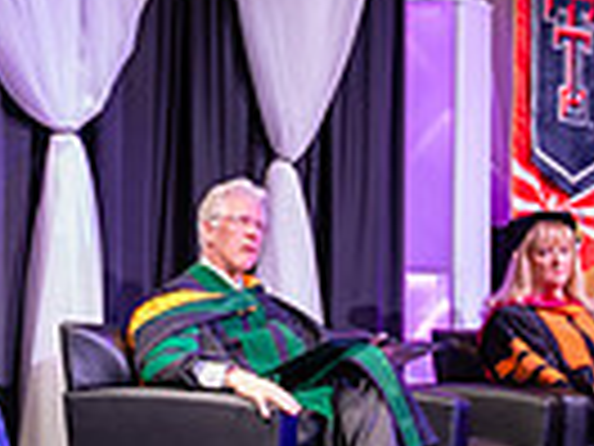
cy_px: 190
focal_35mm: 165
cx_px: 14
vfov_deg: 9.0
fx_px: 2831
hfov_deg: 11.9
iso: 640
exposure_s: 1/200
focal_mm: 36
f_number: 2.8
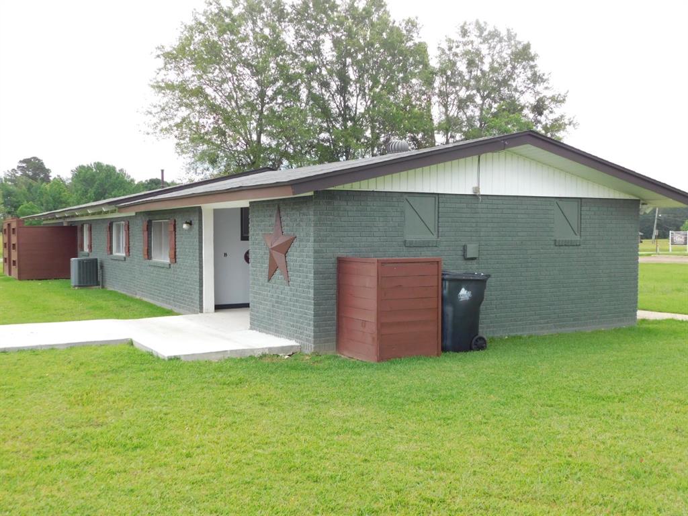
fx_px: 716
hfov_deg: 51.4
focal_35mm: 36
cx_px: 344
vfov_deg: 39.7
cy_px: 258
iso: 125
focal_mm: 6.3
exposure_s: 1/200
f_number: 3.5
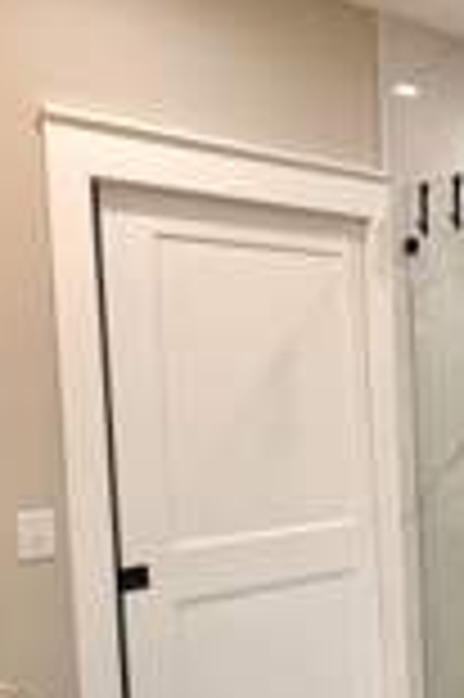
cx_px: 739
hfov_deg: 22.8
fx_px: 872
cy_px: 439
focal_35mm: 45
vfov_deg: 43.3
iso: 100
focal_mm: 2.22
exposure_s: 1/120
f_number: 2.2
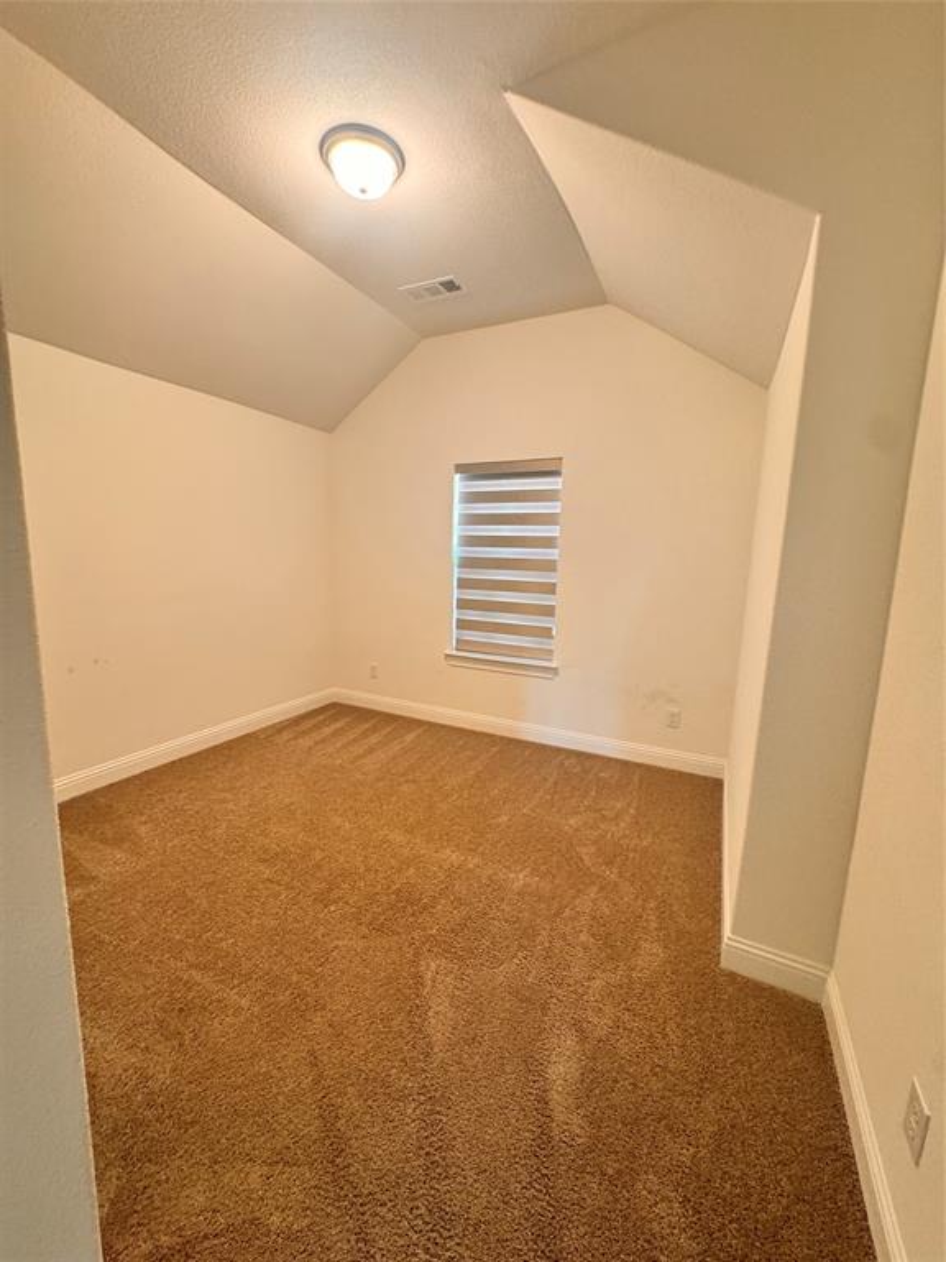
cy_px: 631
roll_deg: -2.1
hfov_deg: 85.7
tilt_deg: -9.2
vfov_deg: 102.1
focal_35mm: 14
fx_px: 510
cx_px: 473
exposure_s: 1/60
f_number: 2.2
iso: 250
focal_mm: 2.22
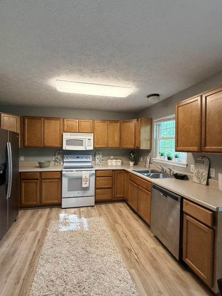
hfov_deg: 77.7
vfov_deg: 94.5
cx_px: 98
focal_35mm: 16
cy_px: 150
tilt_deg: -1.5
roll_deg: -0.8
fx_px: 137
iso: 250
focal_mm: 2.22
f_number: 2.2
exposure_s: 1/120
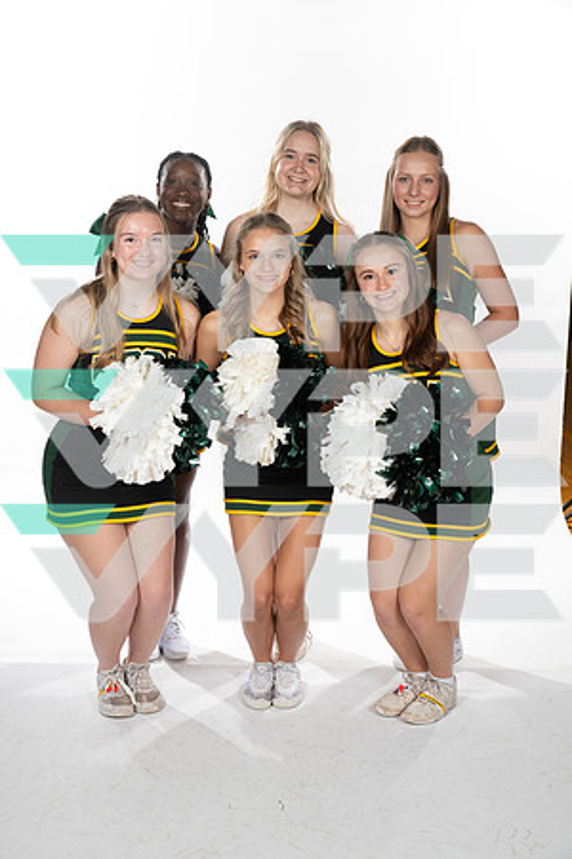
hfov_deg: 26.0
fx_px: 1239
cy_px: 430
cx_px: 286
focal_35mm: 52
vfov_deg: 38.2
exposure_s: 1/400
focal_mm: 52
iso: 640
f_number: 8
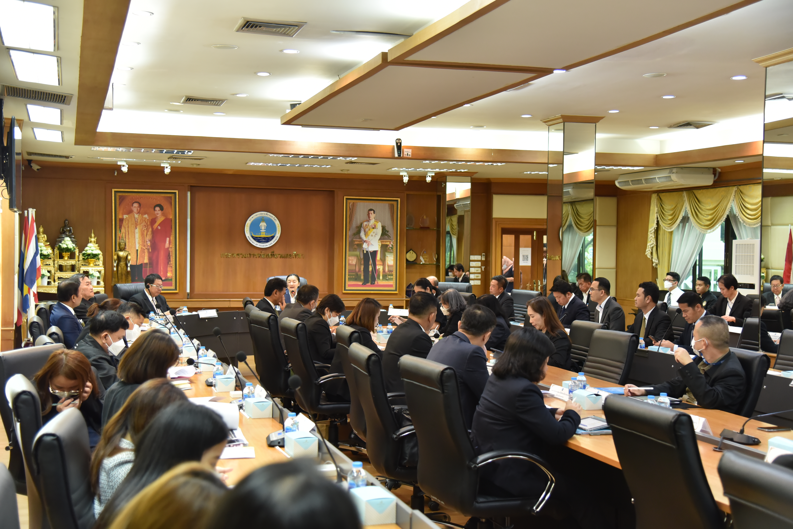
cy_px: 264
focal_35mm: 48
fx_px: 1057
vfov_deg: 28.1
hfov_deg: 41.1
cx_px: 396
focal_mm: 48
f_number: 4
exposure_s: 1/100
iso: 1600
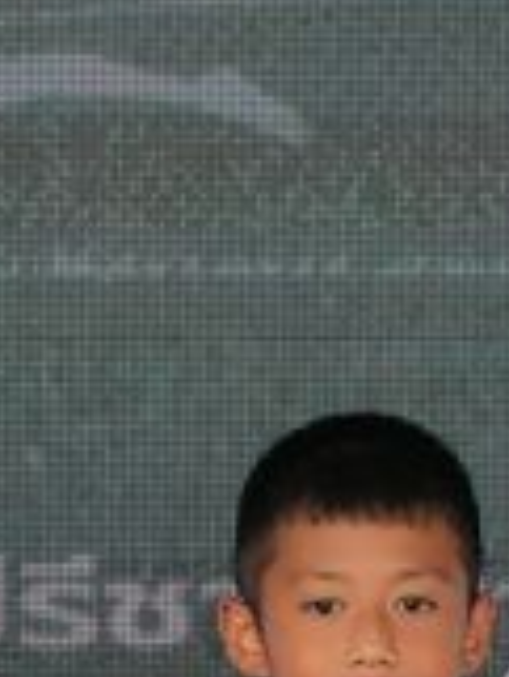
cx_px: 55
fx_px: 18013
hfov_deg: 1.6
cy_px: 620
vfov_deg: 2.2
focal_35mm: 920
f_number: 5.6
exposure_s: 1/400
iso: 1600
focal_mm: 103
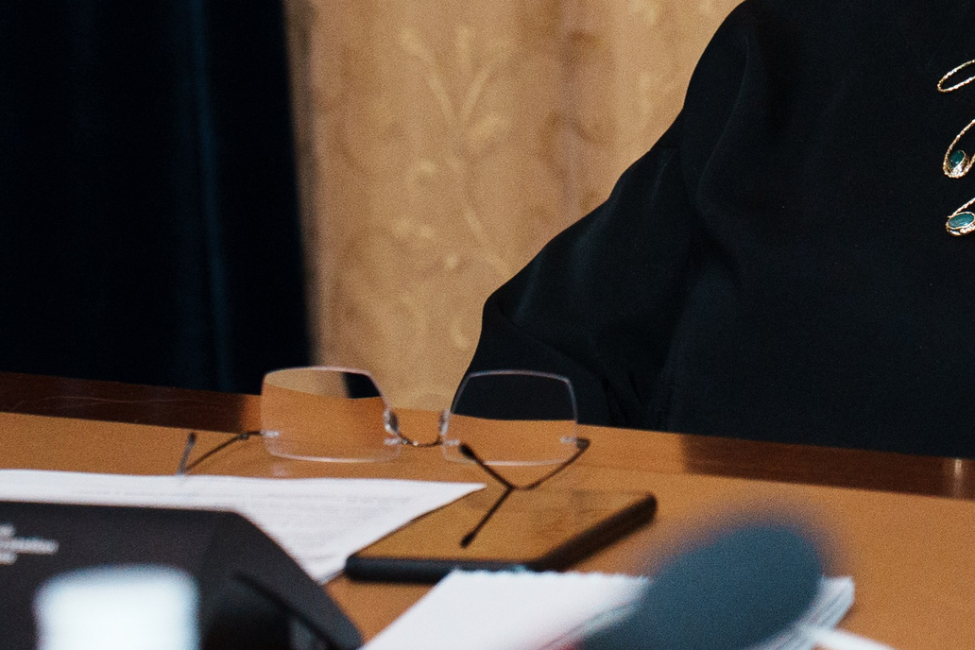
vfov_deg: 4.6
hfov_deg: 6.8
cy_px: -11
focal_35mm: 301
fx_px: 8151
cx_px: 1063
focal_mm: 75
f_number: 4.5
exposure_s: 1/160
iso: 2000
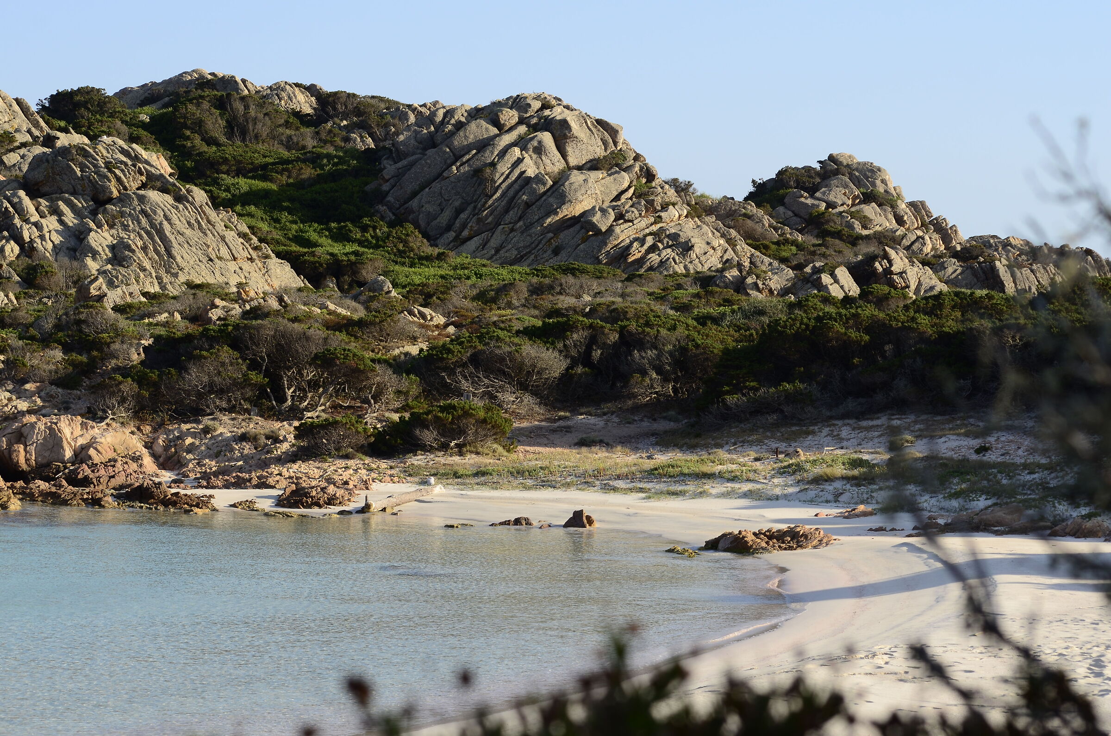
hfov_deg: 19.5
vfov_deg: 13.0
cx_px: 556
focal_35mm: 105
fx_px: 3234
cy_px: 368
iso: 100
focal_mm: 70
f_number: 8
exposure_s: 1/160
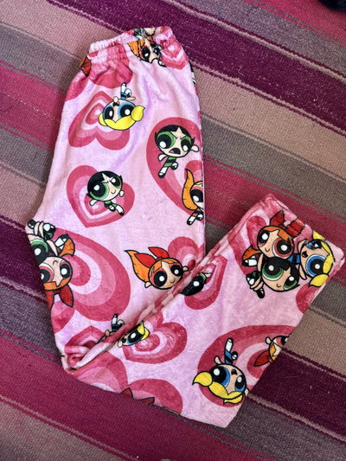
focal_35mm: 24
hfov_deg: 56.8
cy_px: 230
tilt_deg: -85.3
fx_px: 320
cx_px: 173
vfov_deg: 71.6
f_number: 1.78
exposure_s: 1/100
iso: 200
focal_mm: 6.76
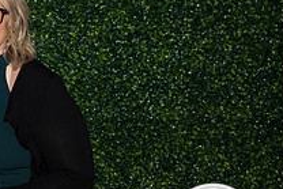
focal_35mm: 117
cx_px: -90
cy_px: 56
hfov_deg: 16.5
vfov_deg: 11.7
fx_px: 920
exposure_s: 1/160
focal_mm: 42
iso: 500
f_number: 5
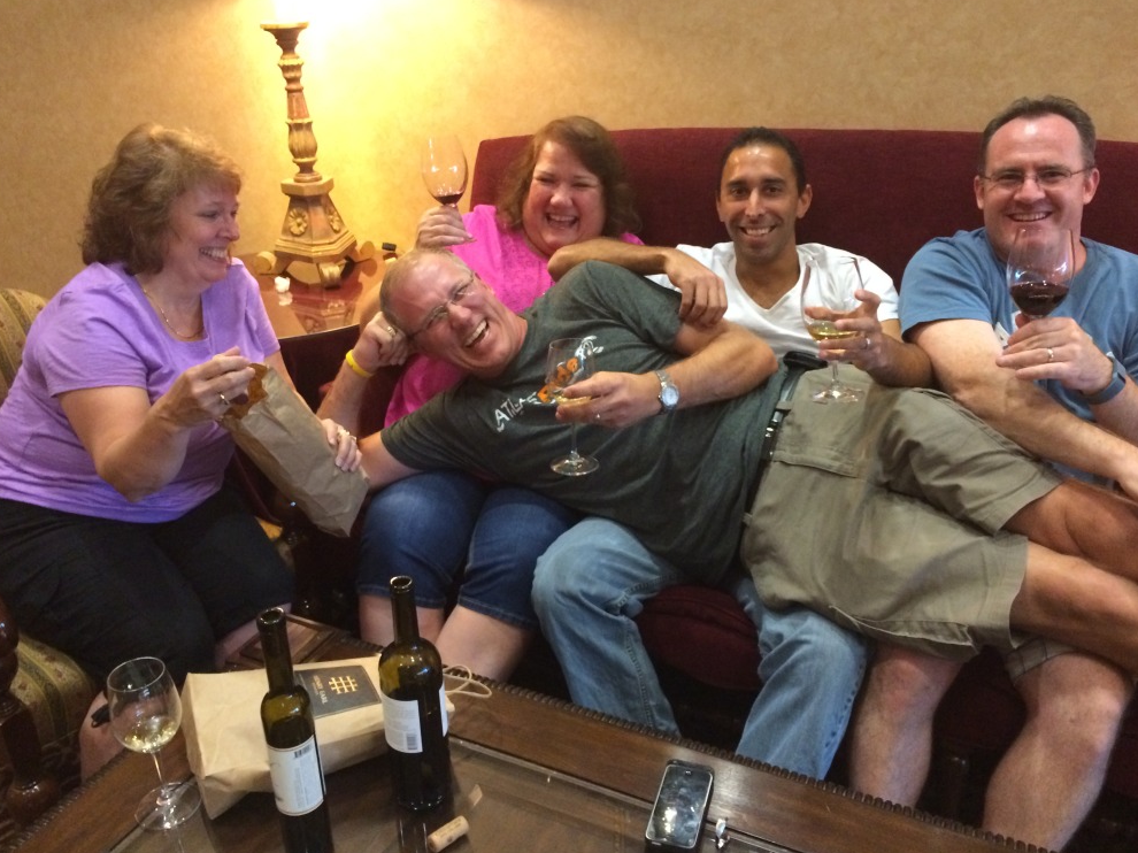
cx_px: 574
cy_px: 417
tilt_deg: -25.7
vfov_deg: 46.8
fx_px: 986
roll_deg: +1.6
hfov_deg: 60.0
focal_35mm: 30
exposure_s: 1/30
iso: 320
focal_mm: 4.15
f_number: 2.2
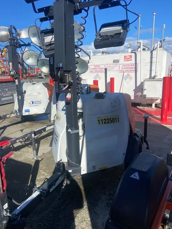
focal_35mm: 26
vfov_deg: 67.3
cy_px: 114
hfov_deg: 53.1
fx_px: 172
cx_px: 86
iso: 32
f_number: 1.8
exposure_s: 1/4274
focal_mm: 4.25
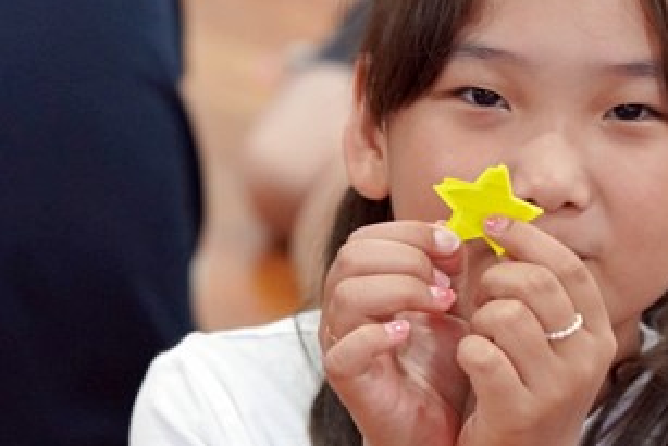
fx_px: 3805
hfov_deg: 10.0
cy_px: 244
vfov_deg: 6.7
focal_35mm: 205
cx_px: 492
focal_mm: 70
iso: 2500
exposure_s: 1/160
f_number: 4
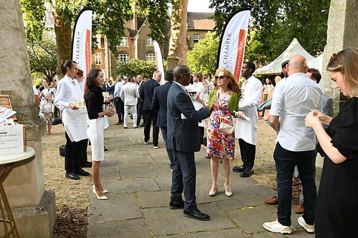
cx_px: 176
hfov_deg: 57.2
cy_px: 119
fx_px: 328
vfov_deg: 40.0
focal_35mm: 33
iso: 400
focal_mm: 32
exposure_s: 1/60
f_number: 8
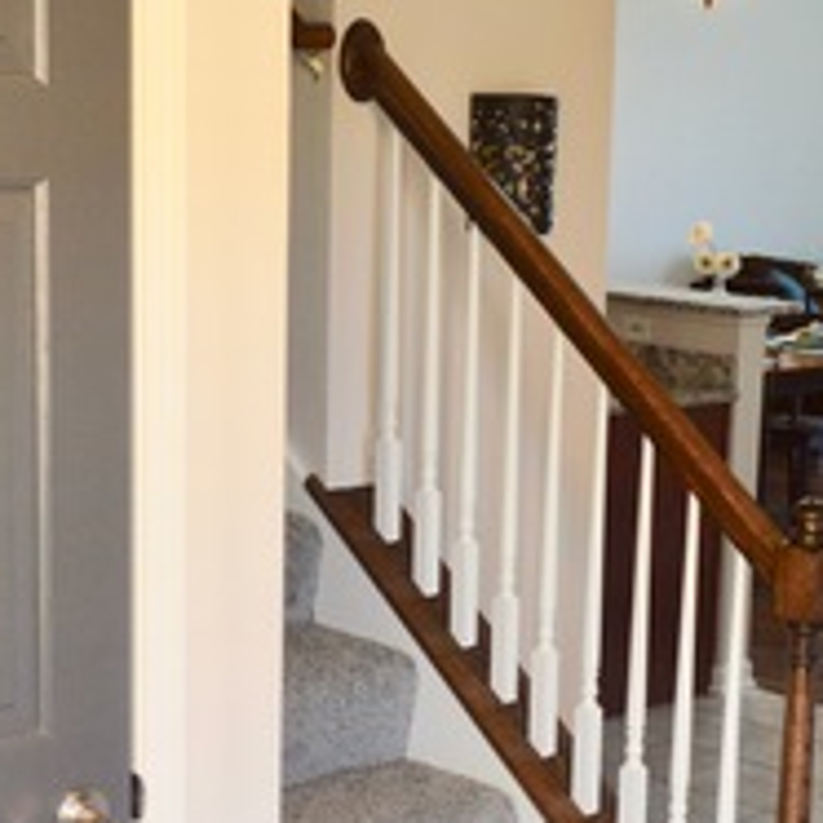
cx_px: 686
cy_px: 584
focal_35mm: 79
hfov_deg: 21.6
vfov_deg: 21.8
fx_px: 2125
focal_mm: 18
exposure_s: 1/60
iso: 450
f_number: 3.5
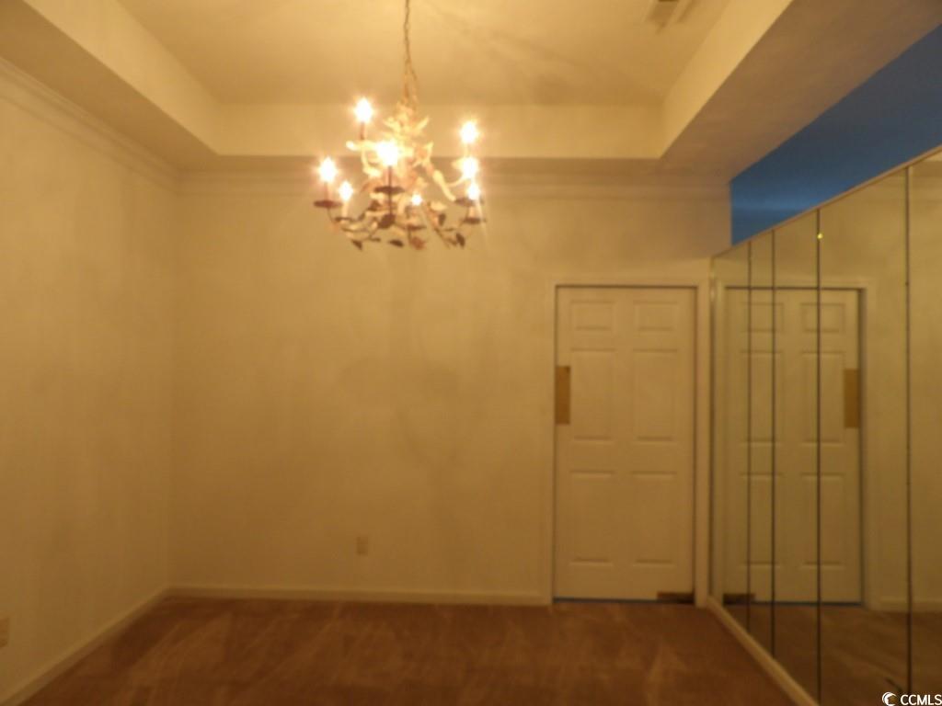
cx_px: 471
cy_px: 353
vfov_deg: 56.8
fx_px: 653
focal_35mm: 24
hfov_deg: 71.6
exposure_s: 1/20
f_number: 3.2
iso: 200
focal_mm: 4.3
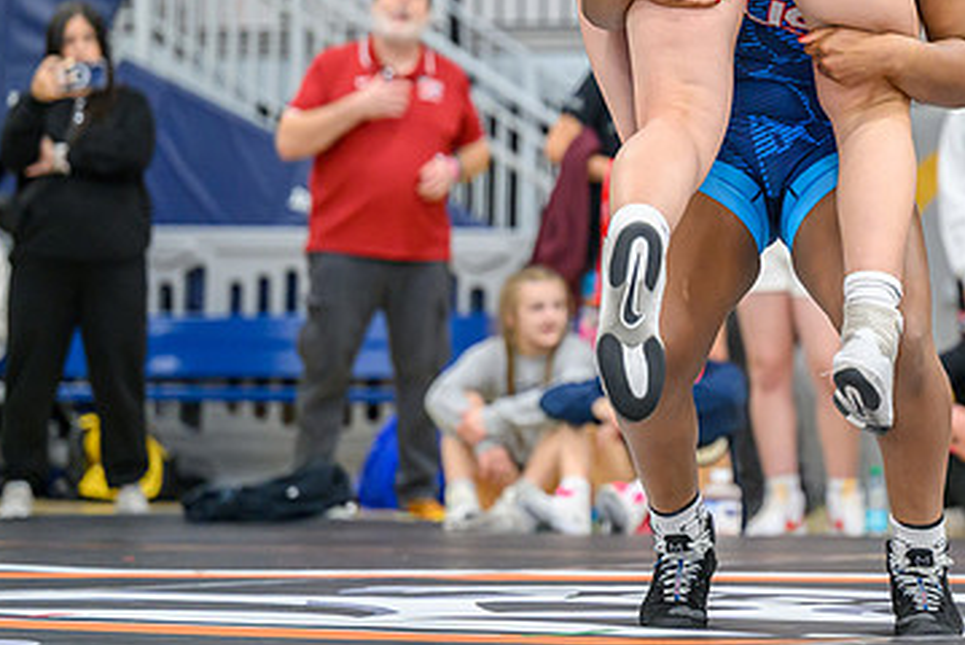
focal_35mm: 195
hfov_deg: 10.5
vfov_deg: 7.1
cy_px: 194
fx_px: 5231
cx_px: 866
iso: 3200
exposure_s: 1/800
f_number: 2.8
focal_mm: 98
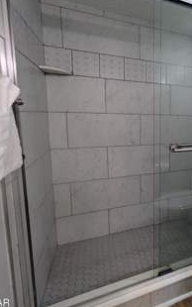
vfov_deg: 77.0
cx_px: 187
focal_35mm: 23
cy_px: 141
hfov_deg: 45.7
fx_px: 192
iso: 76
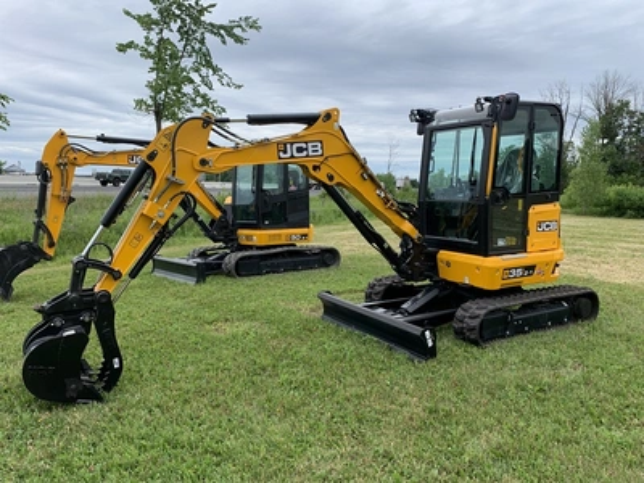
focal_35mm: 26
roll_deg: -0.3
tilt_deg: -6.4
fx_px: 484
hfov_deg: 67.3
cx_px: 322
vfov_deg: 53.1
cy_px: 242
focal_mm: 4.25
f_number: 1.8
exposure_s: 1/1100
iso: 25
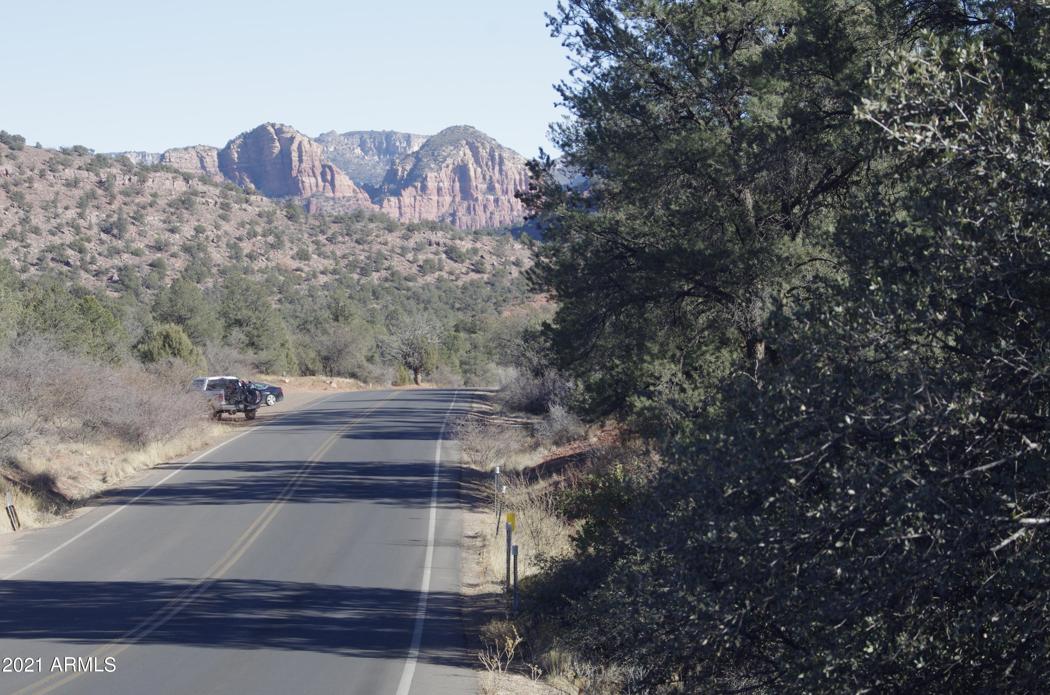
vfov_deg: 15.6
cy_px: 348
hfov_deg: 23.4
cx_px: 525
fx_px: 2532
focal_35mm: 87
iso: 640
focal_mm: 58
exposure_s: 1/160
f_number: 10
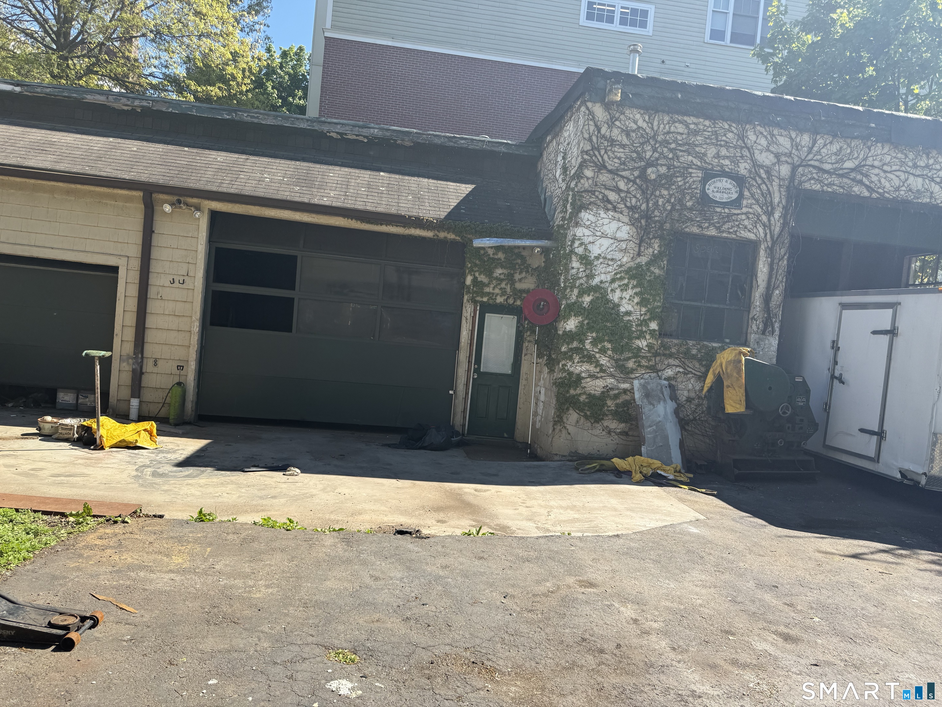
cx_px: 471
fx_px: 653
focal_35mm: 24
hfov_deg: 71.6
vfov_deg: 56.8
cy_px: 354
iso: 80
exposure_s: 1/2110
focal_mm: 6.76
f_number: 1.78
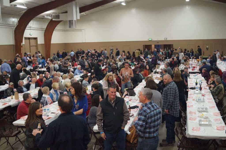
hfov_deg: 49.6
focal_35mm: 39
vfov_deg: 34.2
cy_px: 75
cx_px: 113
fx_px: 245
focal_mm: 26
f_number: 4.5
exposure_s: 1/160
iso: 2500
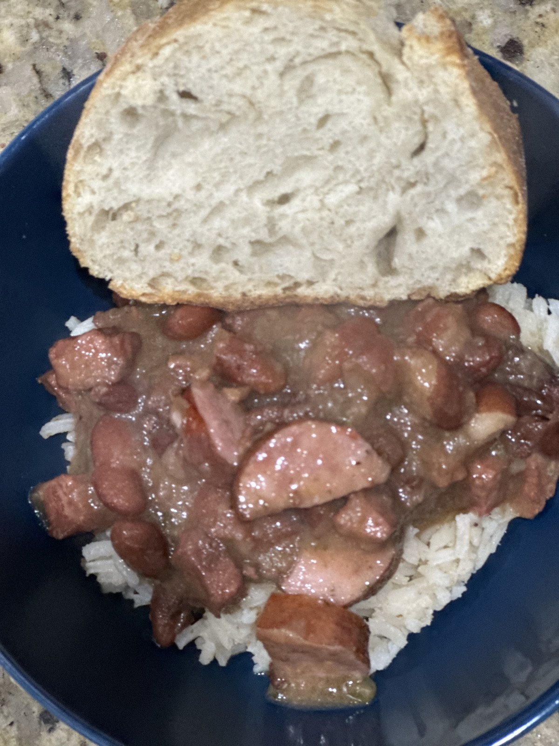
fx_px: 1658
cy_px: 373
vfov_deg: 25.3
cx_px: 280
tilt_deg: -73.8
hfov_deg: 19.1
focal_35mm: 77
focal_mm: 9
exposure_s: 1/15
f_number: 2.8
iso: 500
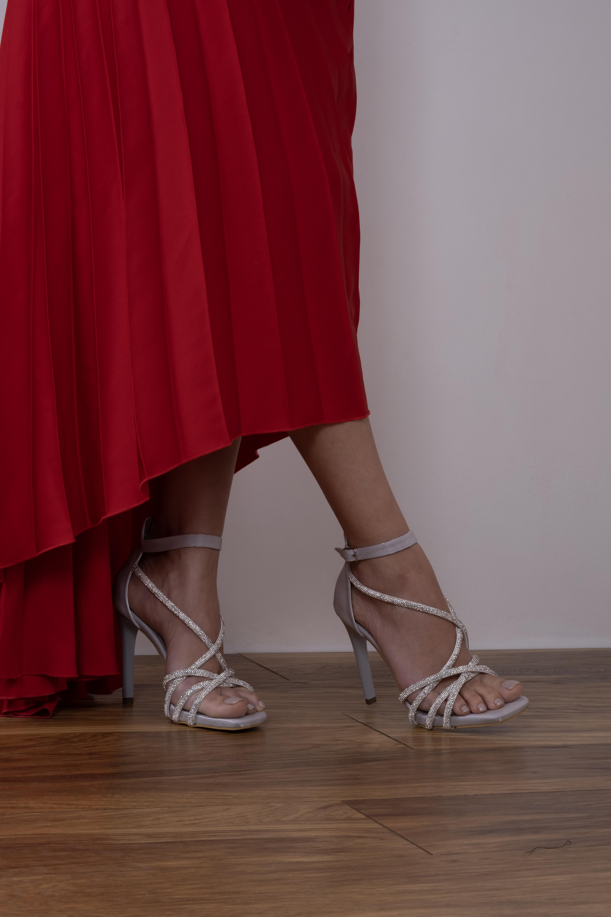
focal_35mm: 84
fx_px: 2138
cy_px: 458
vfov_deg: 24.2
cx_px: 306
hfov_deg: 16.3
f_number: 16
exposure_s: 1/60
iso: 160
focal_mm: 56
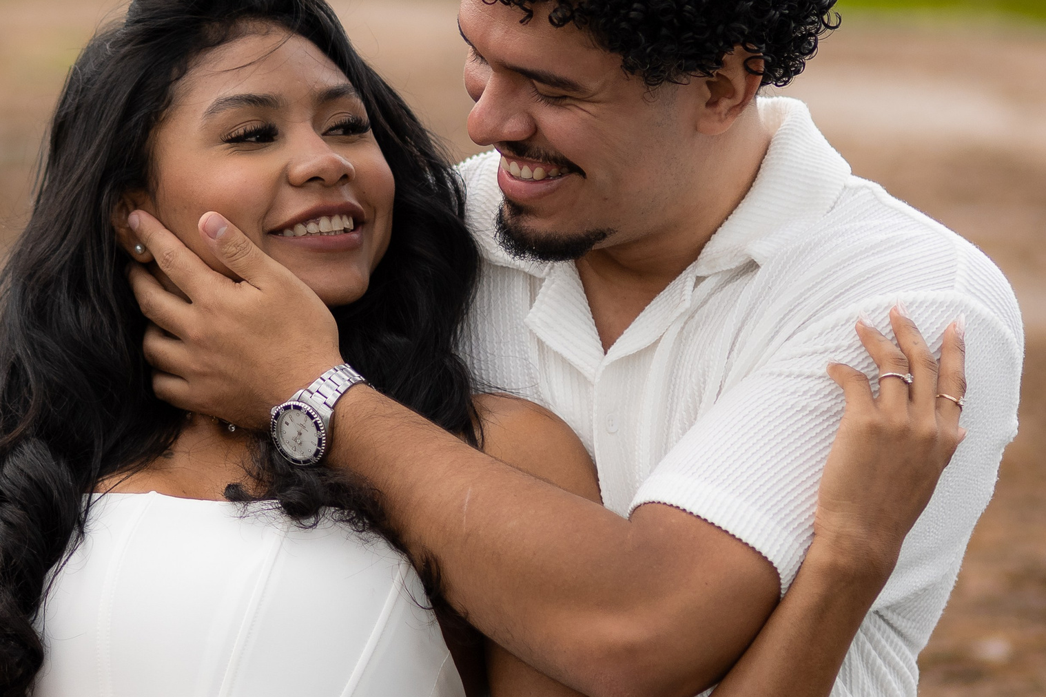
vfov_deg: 6.4
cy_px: 192
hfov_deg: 9.6
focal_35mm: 215
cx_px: 365
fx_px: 6246
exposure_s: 1/640
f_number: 2.2
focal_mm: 85
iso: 200
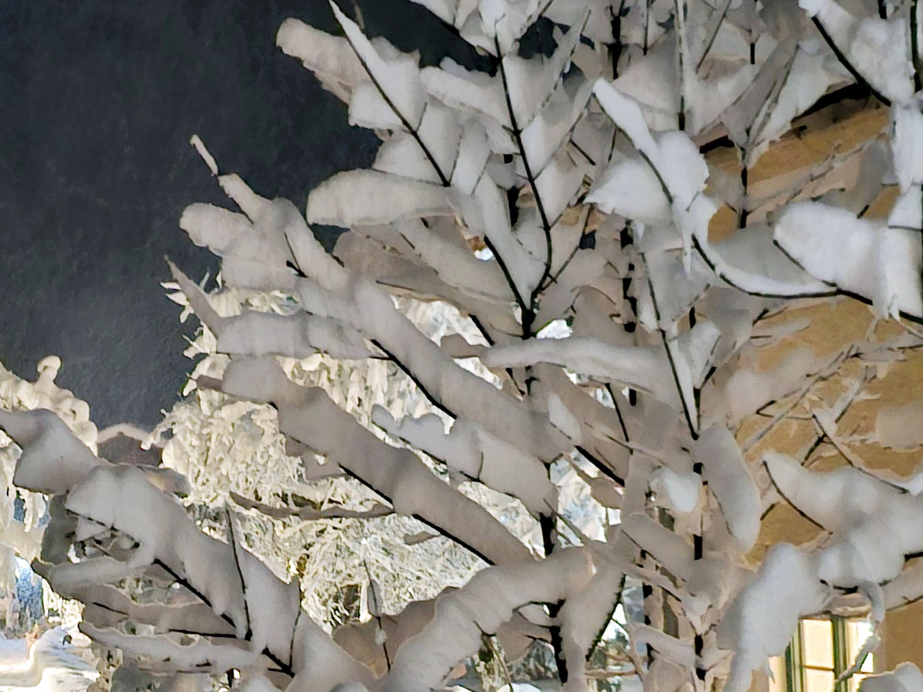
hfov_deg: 28.3
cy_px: 445
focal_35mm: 68
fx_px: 1813
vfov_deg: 21.6
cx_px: 295
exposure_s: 1/8
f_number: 1.7
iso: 2000
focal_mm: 6.3
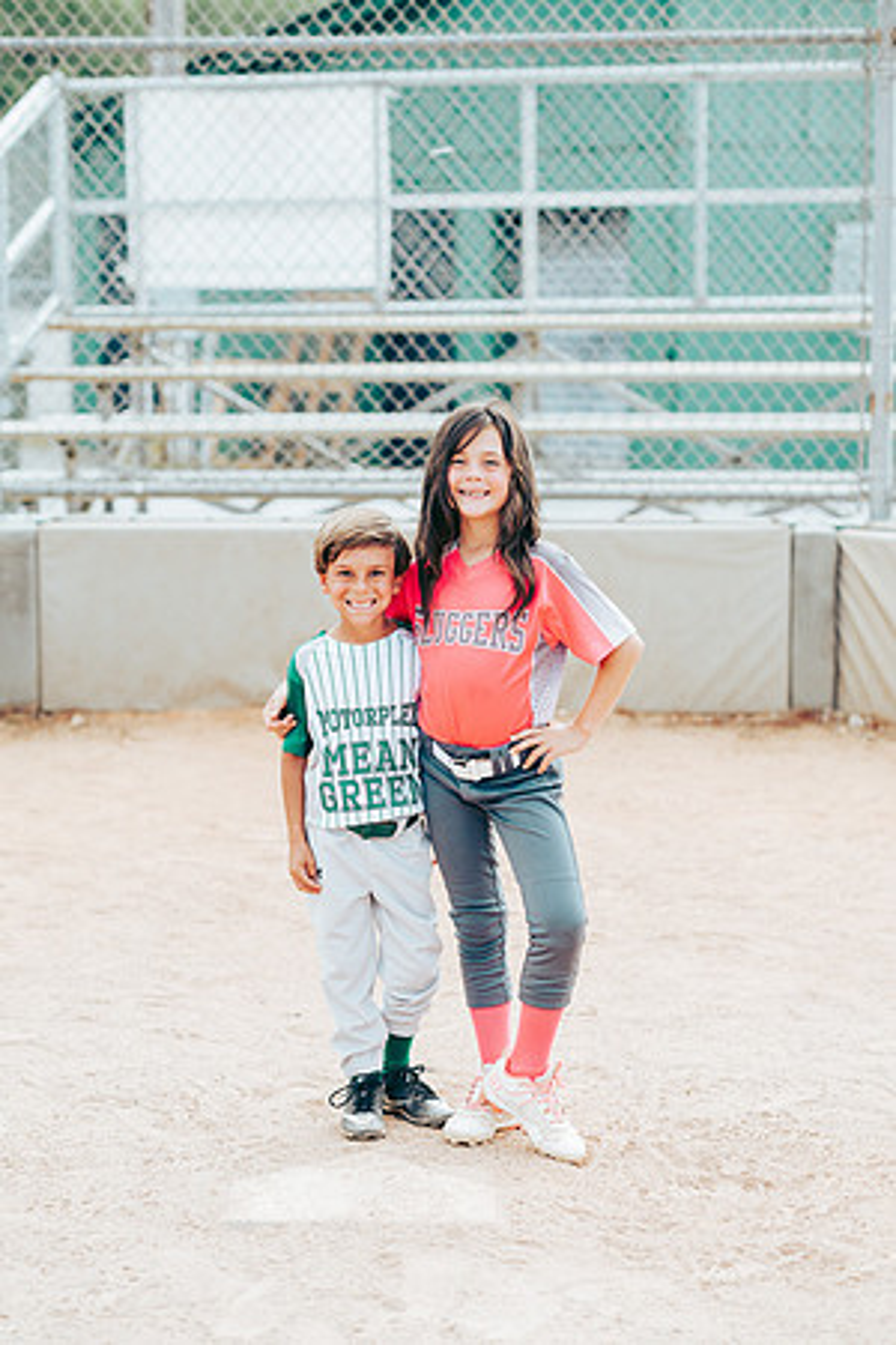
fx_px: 3173
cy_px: 672
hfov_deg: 16.1
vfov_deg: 23.9
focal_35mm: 85
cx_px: 448
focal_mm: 85
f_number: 2.8
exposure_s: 1/800
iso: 160
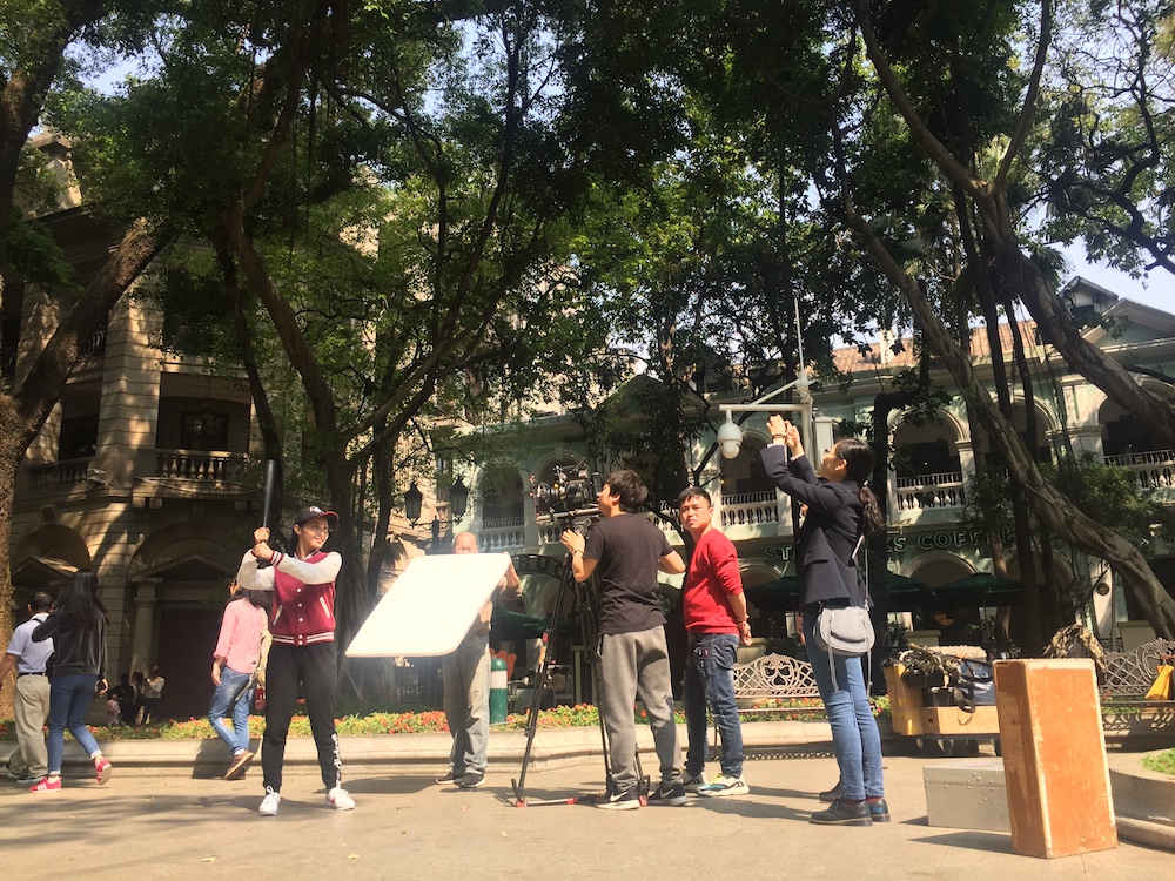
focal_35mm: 29
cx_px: 588
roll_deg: +0.0
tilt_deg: +14.1
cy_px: 440
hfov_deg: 61.7
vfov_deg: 48.2
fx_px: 984
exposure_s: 1/501
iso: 32
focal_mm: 4.15
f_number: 2.2
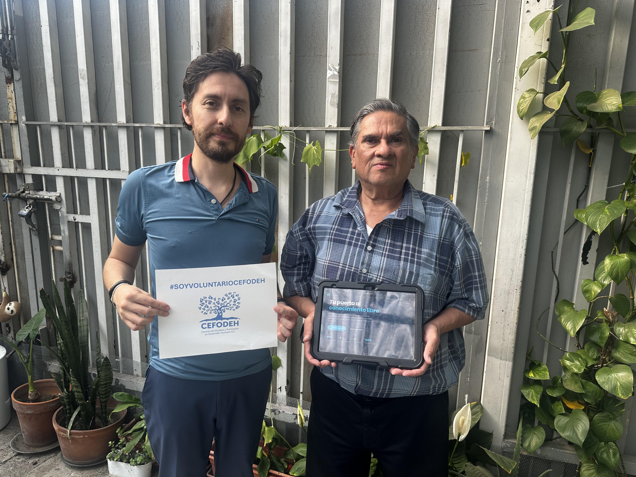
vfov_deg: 56.8
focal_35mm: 24
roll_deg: -1.9
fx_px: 441
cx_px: 318
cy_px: 238
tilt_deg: -11.6
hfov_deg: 71.6
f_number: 1.78
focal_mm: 6.86
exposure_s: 1/211
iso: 64
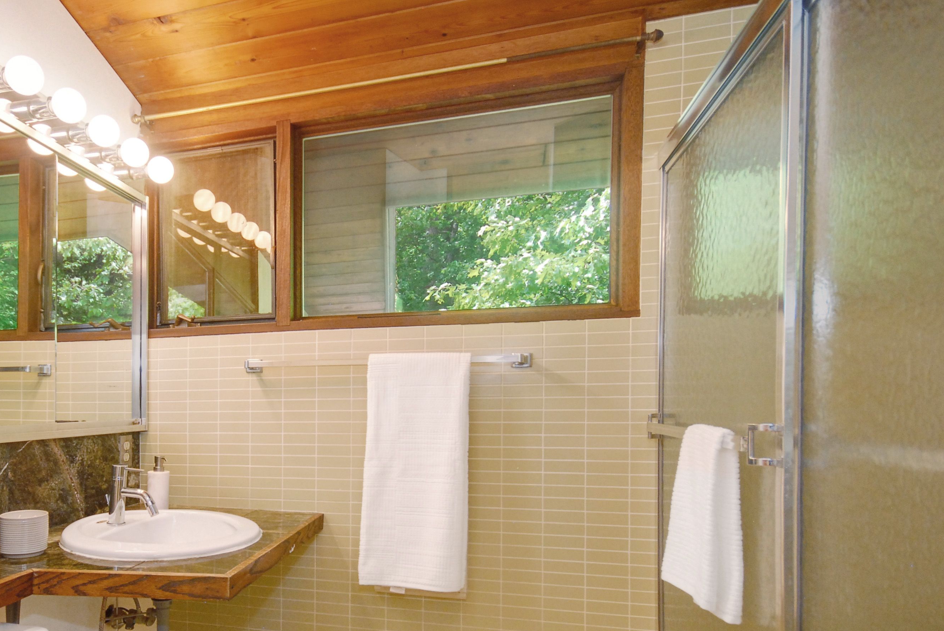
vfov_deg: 55.3
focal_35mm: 22
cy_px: 451
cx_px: 314
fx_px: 577
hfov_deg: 76.0
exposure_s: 1/20
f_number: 5.6
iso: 800
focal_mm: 10
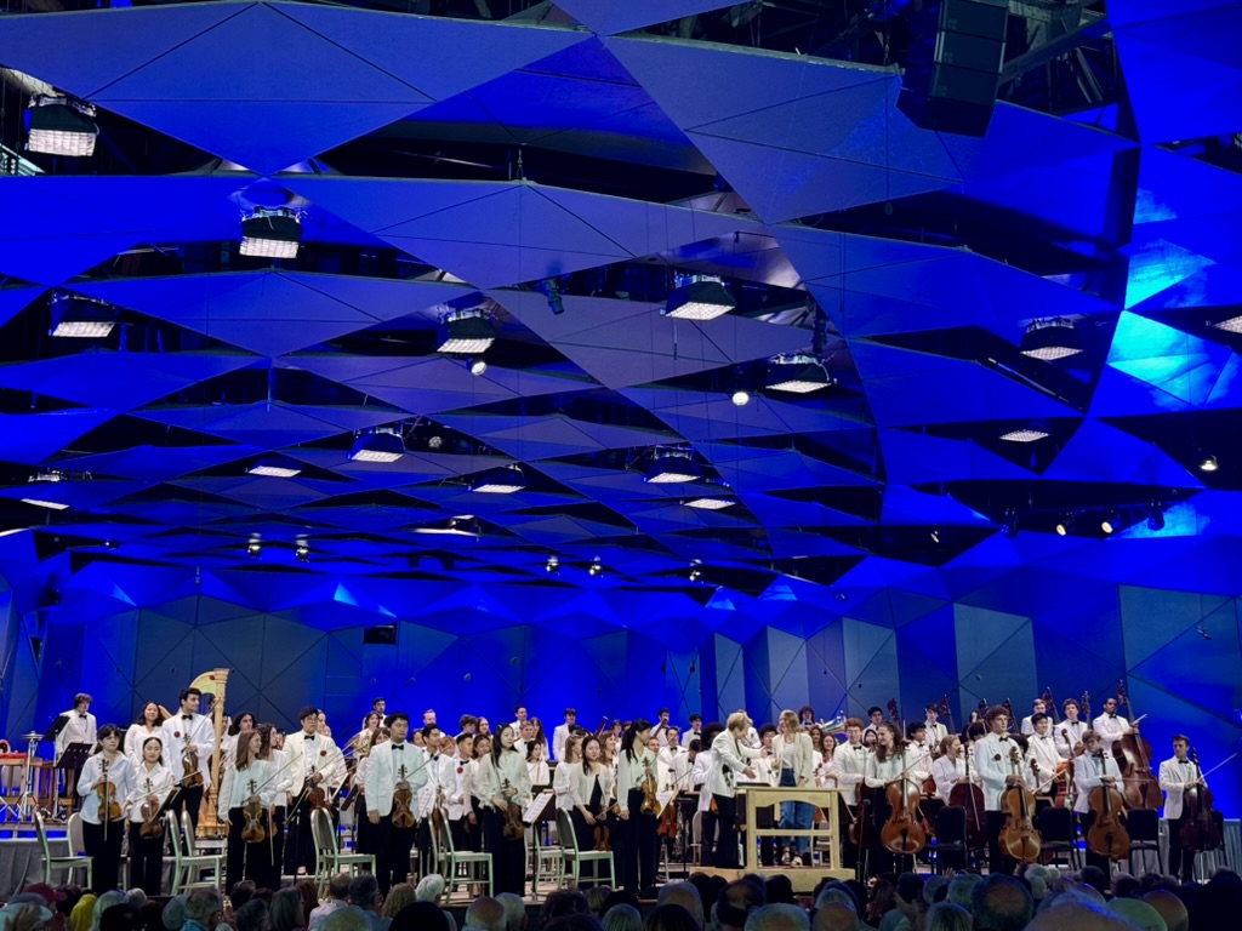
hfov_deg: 39.7
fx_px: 1722
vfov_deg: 30.3
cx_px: 621
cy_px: 466
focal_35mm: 48
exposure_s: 1/57
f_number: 1.78
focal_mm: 6.76
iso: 250
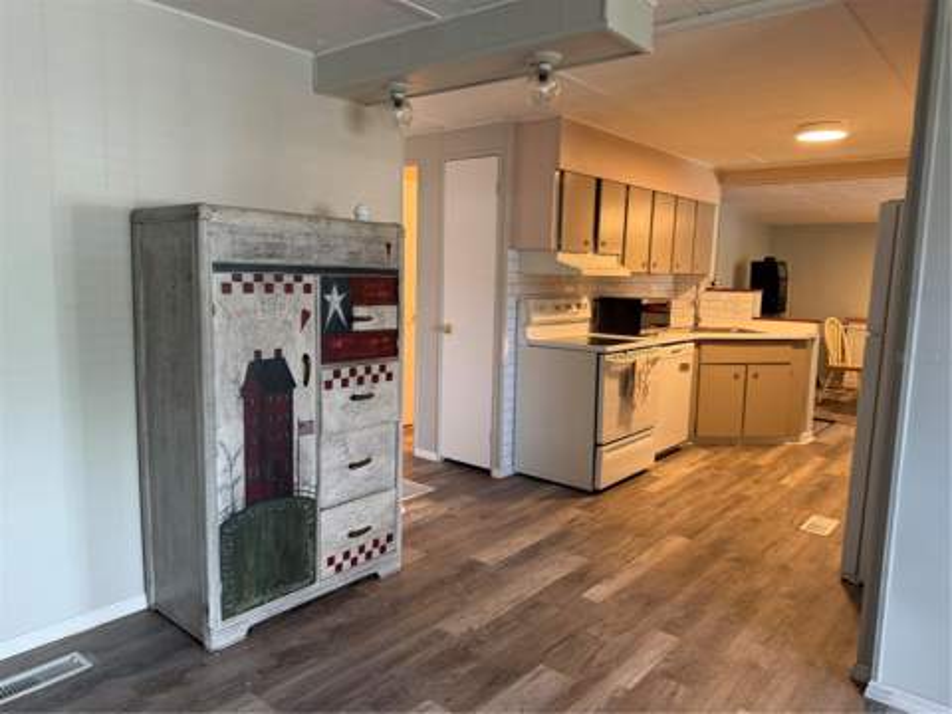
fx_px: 660
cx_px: 476
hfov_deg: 71.6
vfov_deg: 56.8
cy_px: 357
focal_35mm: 24
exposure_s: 1/60
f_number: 1.78
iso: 200
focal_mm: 6.76
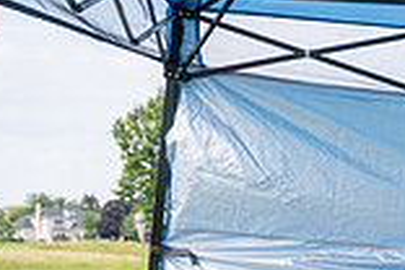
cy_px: 443
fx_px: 1237
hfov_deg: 16.3
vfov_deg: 11.7
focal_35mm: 110
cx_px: 672
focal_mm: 29.5
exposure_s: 1/800
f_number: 5
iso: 250
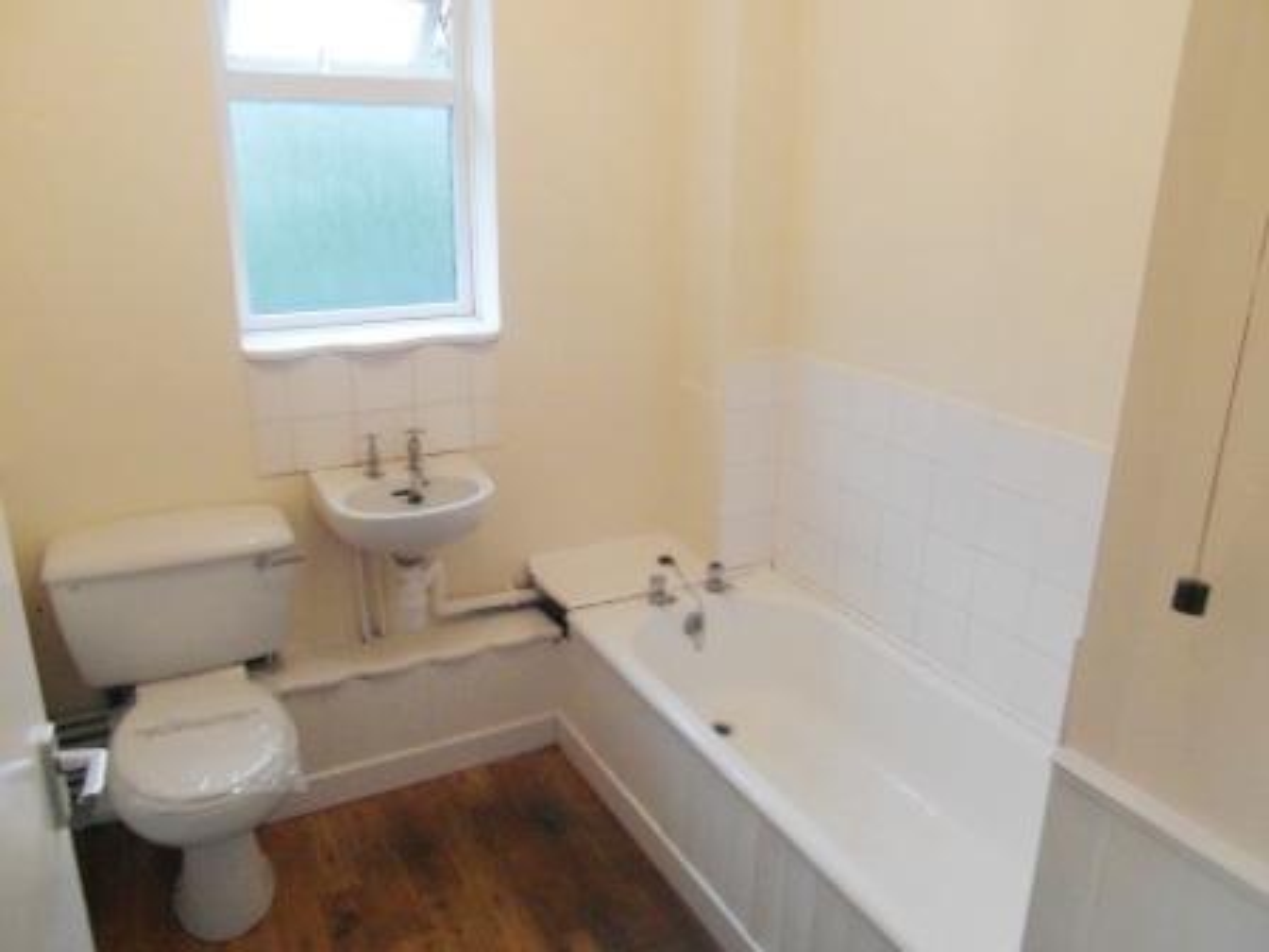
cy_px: 476
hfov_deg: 71.6
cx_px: 634
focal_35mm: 24
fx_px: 880
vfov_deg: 56.8
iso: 160
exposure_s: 1/30
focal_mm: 4
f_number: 3.2
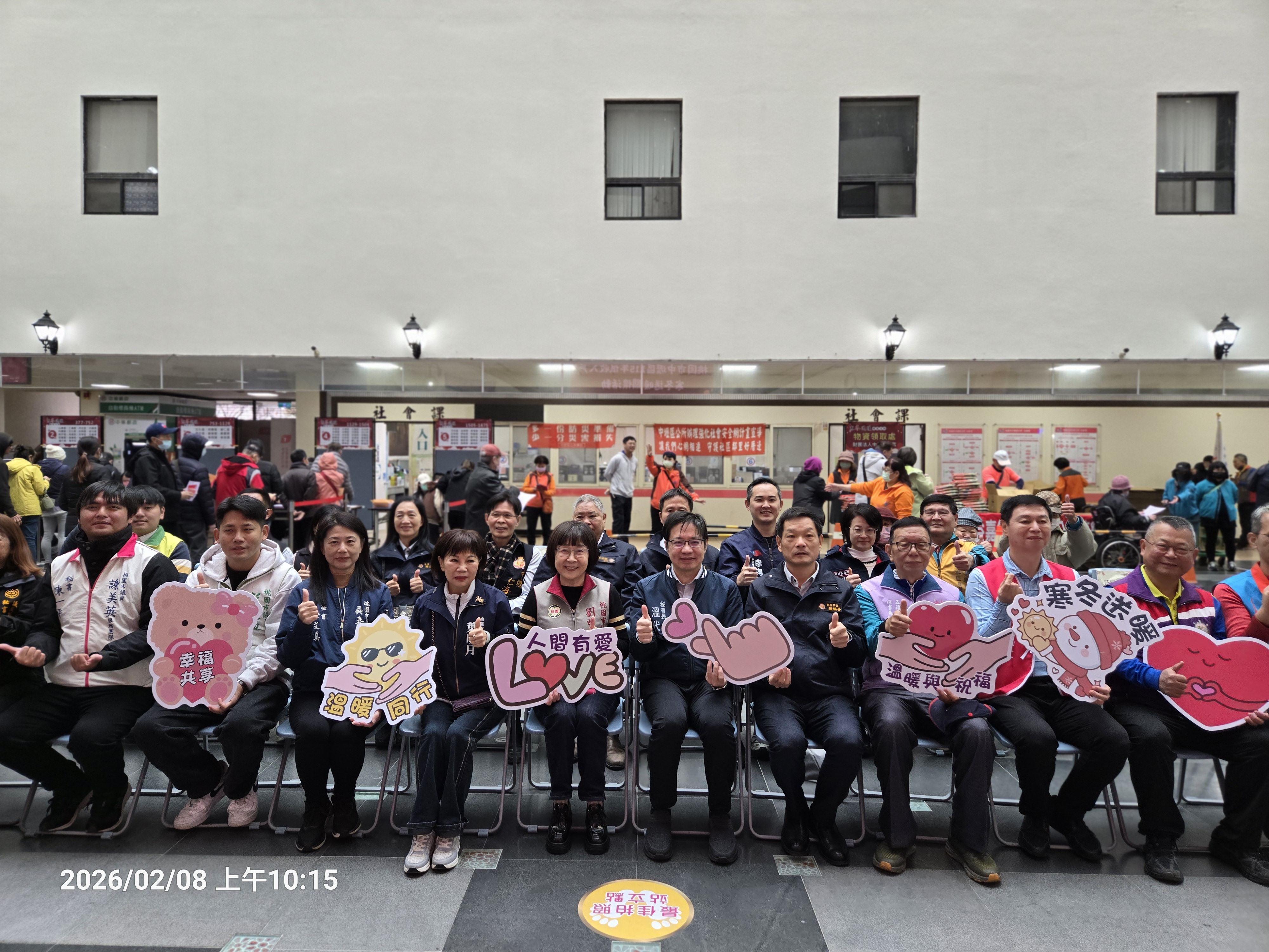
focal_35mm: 23
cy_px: 476
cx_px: 634
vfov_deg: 58.9
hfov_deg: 73.9
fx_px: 843
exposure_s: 1/120
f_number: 1.8
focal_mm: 5.4
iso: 160
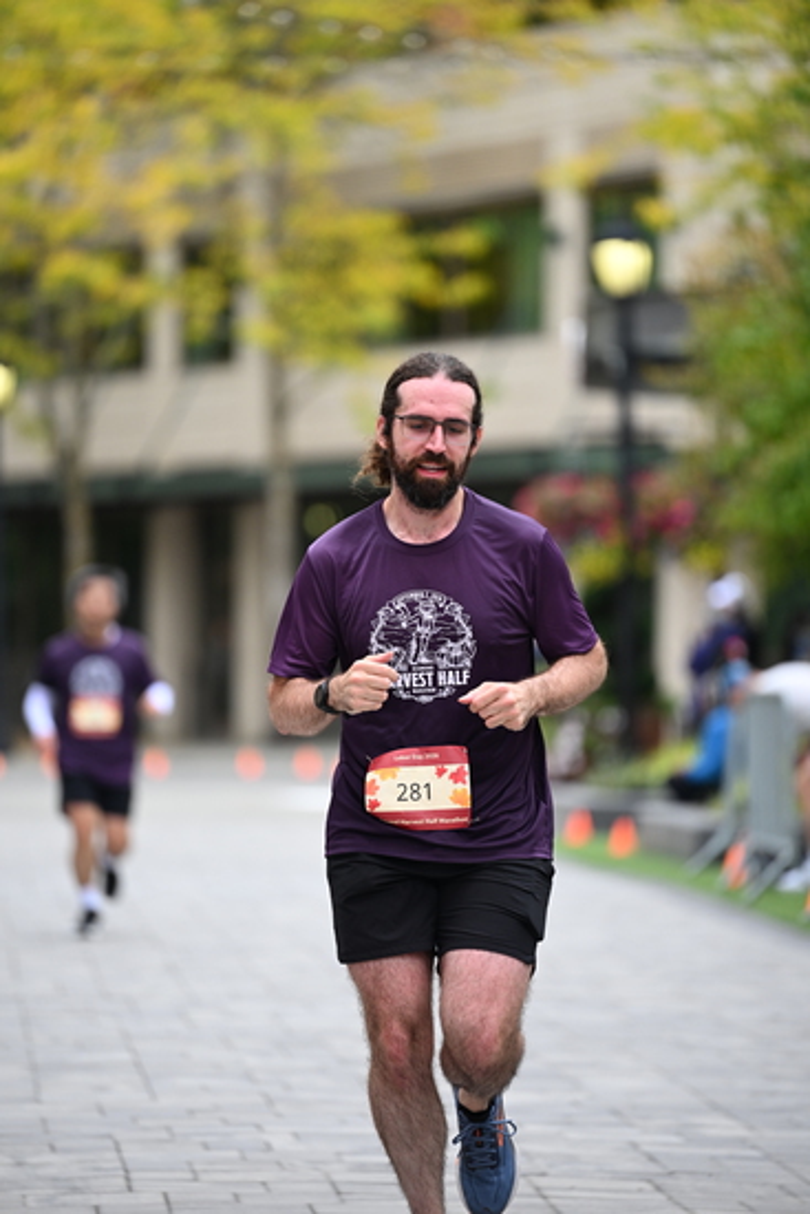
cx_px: 405
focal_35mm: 200
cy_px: 607
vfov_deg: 10.3
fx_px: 6745
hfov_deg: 6.9
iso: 640
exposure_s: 1/2000
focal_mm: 200
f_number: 2.8
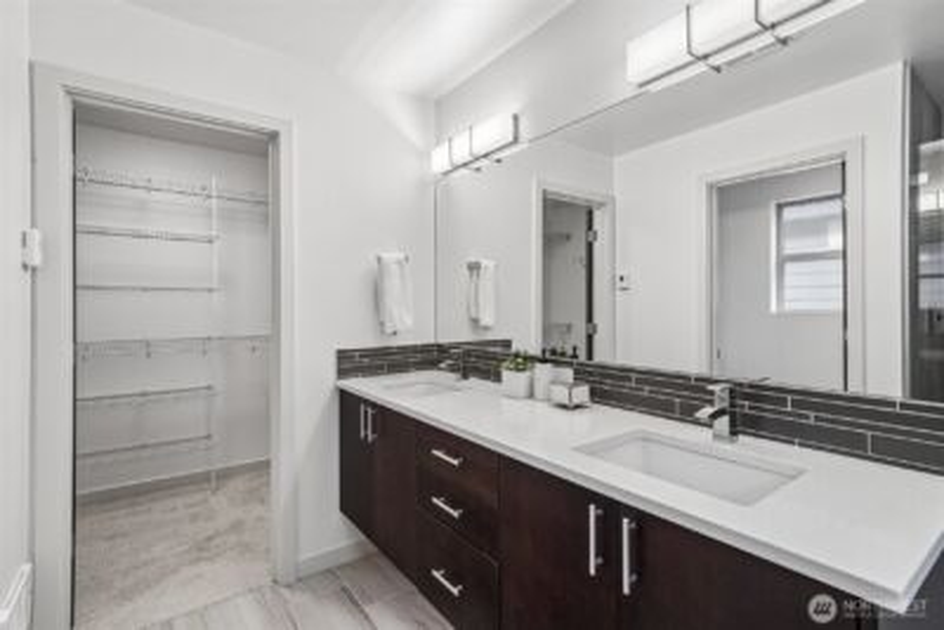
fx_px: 420
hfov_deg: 96.7
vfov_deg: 73.8
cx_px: 472
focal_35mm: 16
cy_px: 315
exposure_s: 1/60
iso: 1600
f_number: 8
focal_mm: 16
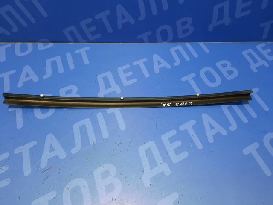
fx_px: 197
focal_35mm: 25
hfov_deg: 69.4
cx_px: 136
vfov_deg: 54.9
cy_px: 102
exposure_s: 1/33
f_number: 2
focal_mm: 4.6
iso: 320
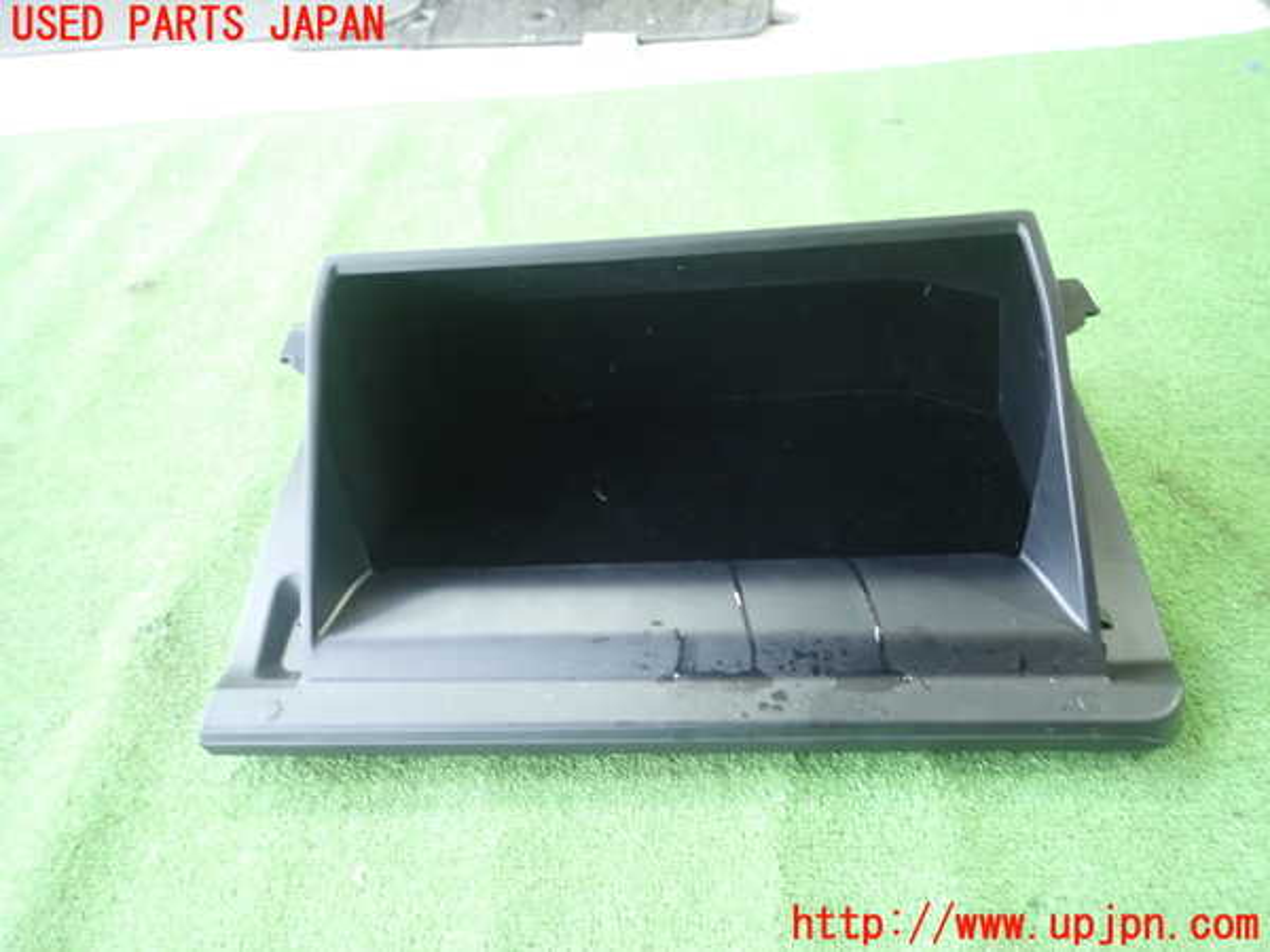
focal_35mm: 25
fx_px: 917
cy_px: 476
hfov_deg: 69.4
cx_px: 635
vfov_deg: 54.9
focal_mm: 4.5
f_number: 2
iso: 320
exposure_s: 1/30
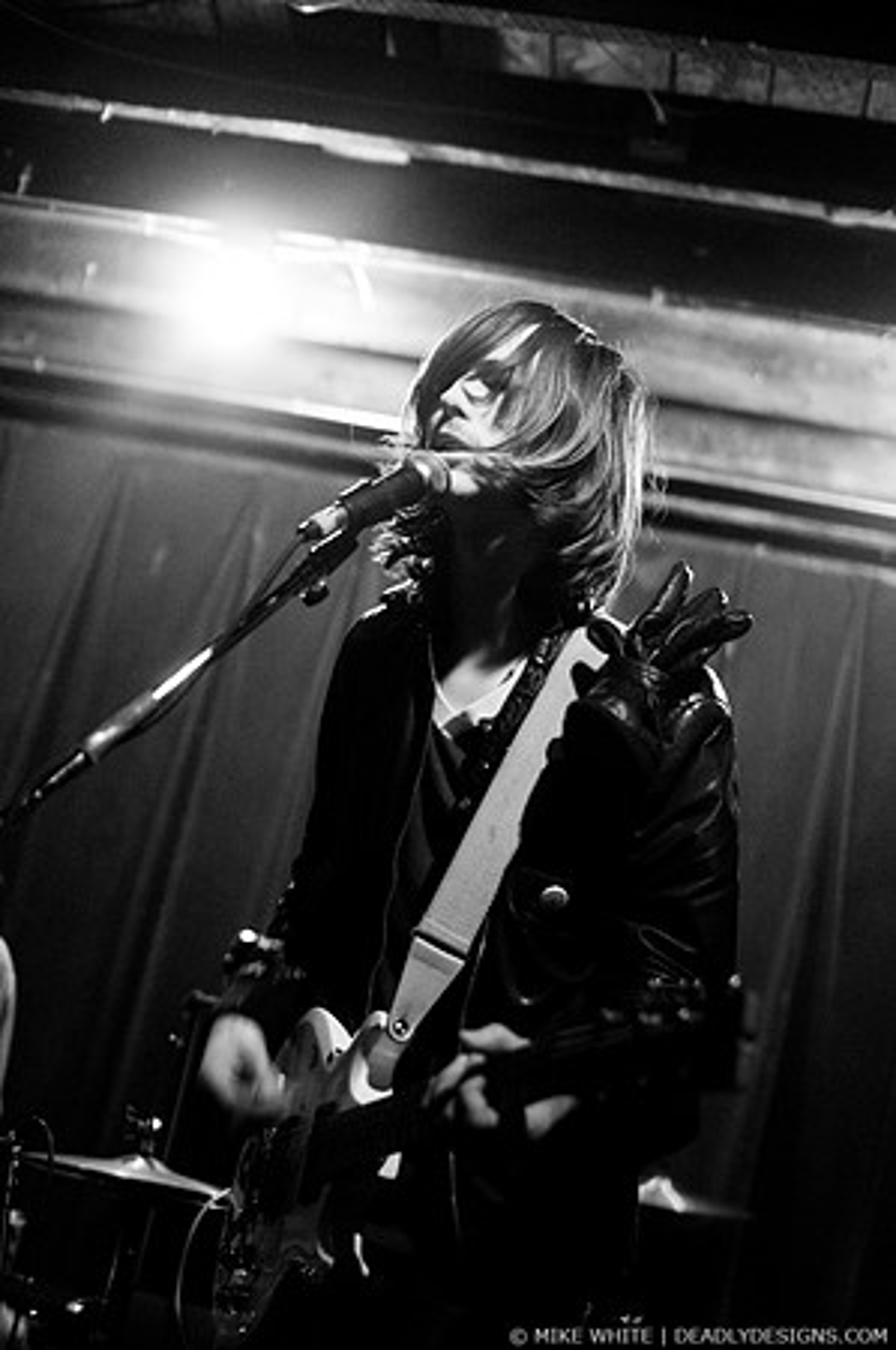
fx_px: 1684
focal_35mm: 45
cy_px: 675
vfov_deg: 43.6
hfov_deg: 29.8
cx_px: 448
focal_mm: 30
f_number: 1.6
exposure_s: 1/80
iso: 1000
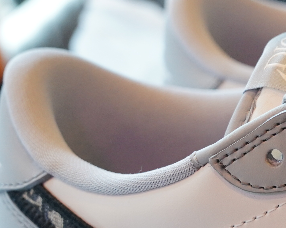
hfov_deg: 11.7
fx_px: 1295
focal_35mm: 153
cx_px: 509
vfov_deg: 10.1
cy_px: 199
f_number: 5
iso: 2000
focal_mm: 39
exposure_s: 1/200
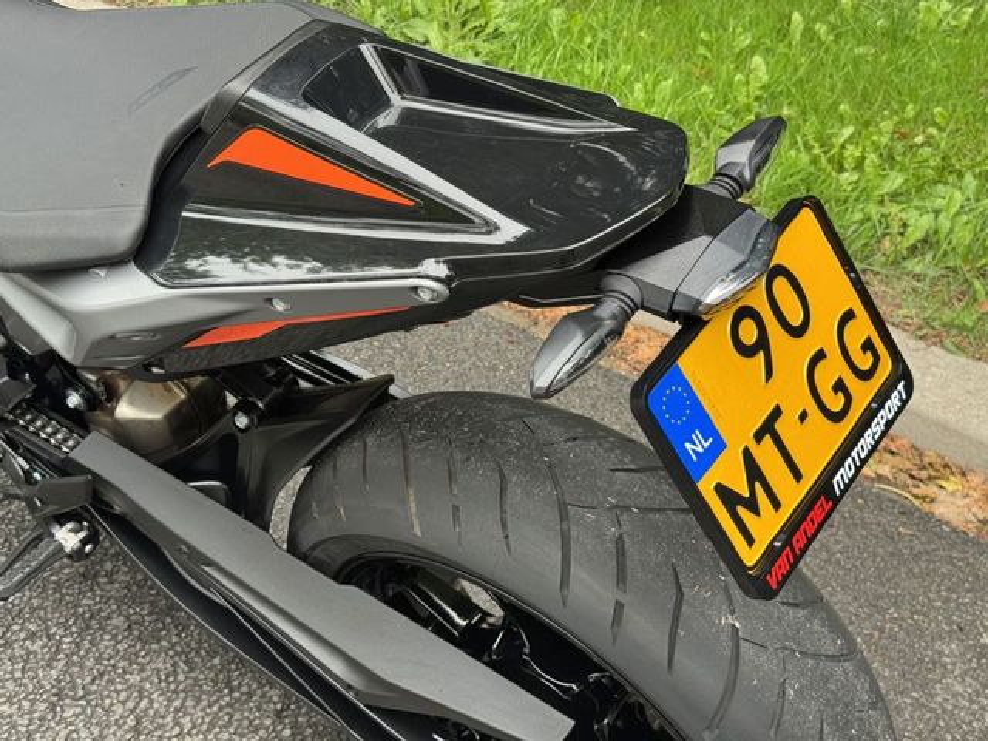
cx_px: 494
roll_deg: -4.5
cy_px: 370
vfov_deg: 30.3
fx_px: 1370
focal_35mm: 48
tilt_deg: -36.2
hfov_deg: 39.7
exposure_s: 1/121
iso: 80
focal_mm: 6.76
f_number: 1.78
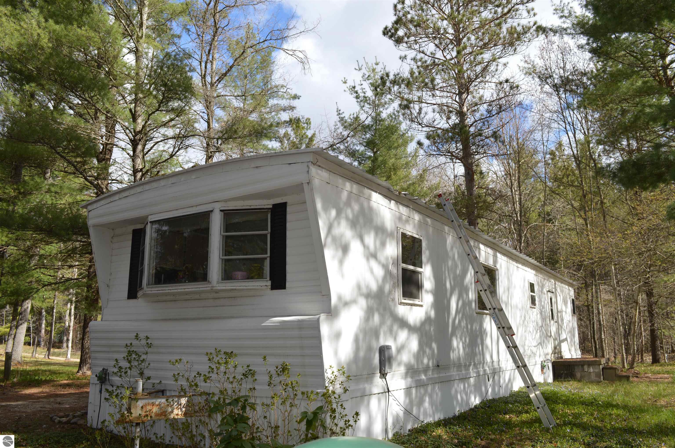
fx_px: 506
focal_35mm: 27
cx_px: 338
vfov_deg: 47.8
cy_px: 224
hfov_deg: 67.4
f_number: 8
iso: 100
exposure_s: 1/200
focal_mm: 18
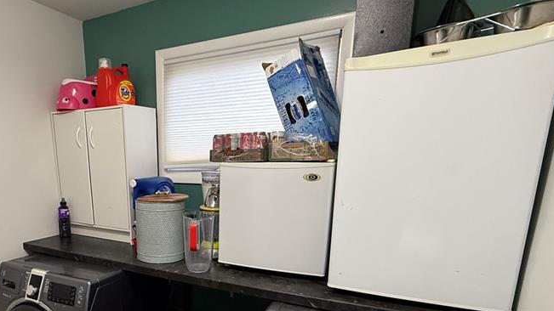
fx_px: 353
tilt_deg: -13.3
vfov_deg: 45.5
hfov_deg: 73.8
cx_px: 181
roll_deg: +1.0
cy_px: 244
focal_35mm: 24
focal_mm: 2.22
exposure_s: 1/60
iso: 320
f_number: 2.2
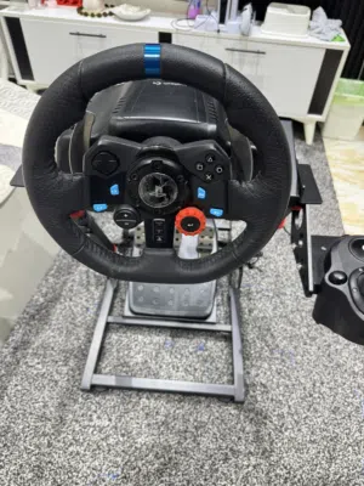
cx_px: 182
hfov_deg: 56.8
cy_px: 243
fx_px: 336
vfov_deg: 71.6
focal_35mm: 24
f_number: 1.78
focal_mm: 6.76
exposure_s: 1/60
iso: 400
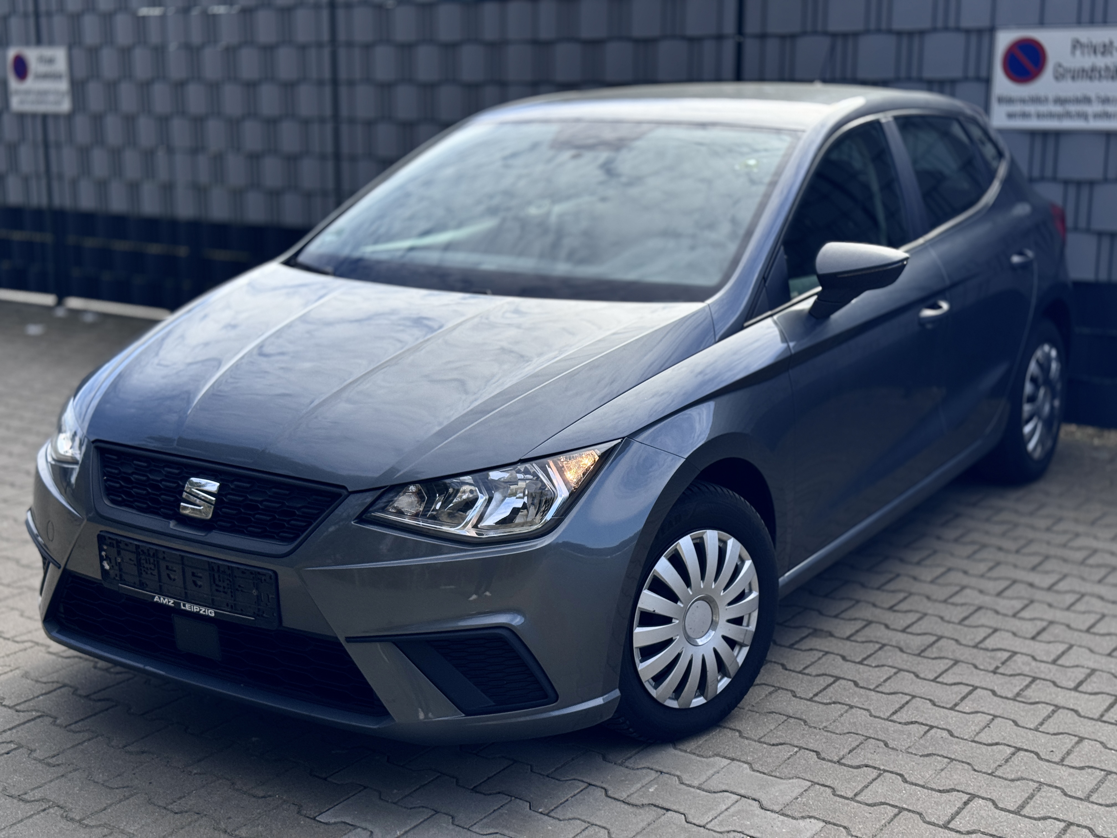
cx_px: 558
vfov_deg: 30.3
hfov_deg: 39.7
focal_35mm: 48
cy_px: 419
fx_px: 1549
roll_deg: -0.1
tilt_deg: -11.8
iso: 64
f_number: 1.78
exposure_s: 1/2611
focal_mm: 6.76
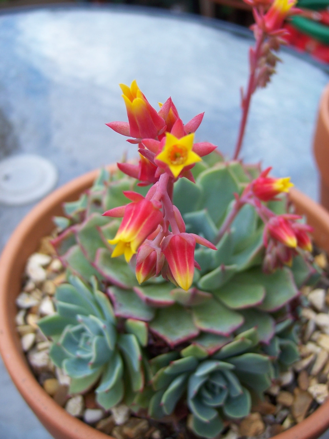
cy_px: 220
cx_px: 164
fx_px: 456
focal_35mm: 36
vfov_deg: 51.4
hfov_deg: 39.7
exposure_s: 1/200
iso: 80
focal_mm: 6.2
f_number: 2.8
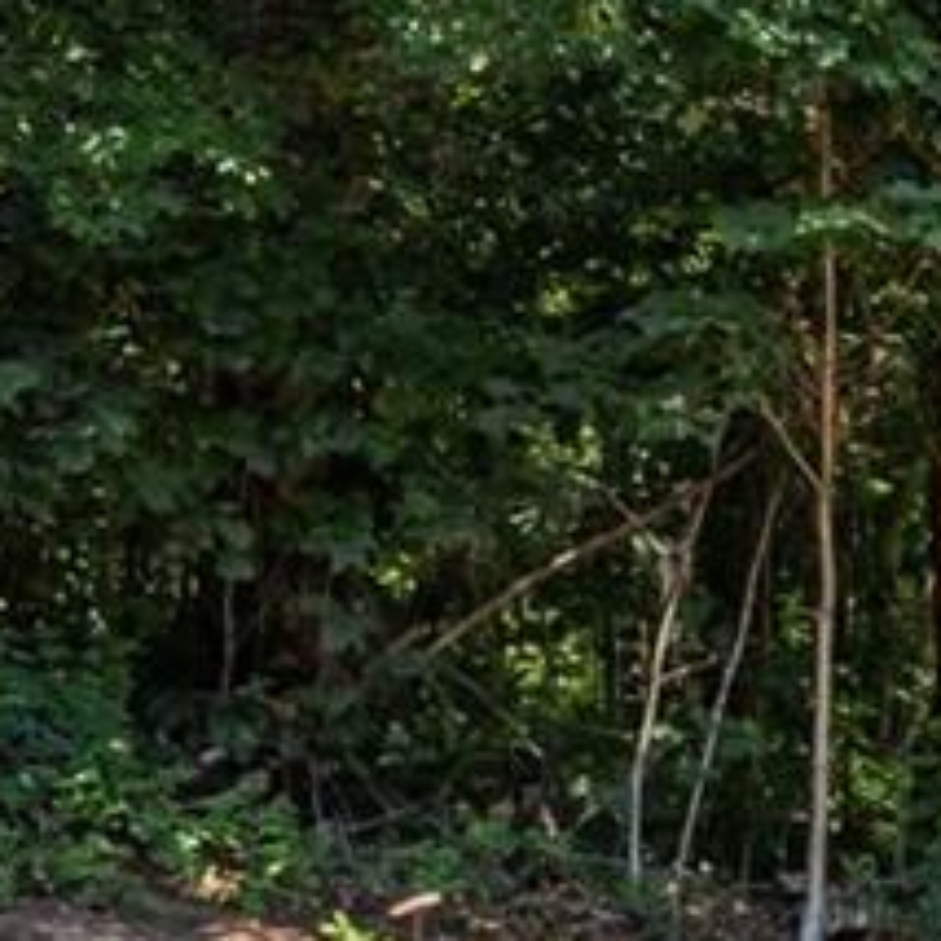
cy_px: 928
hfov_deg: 11.7
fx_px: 3998
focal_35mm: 130
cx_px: 2023
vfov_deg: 13.3
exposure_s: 1/1000
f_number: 8
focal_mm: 16
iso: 320
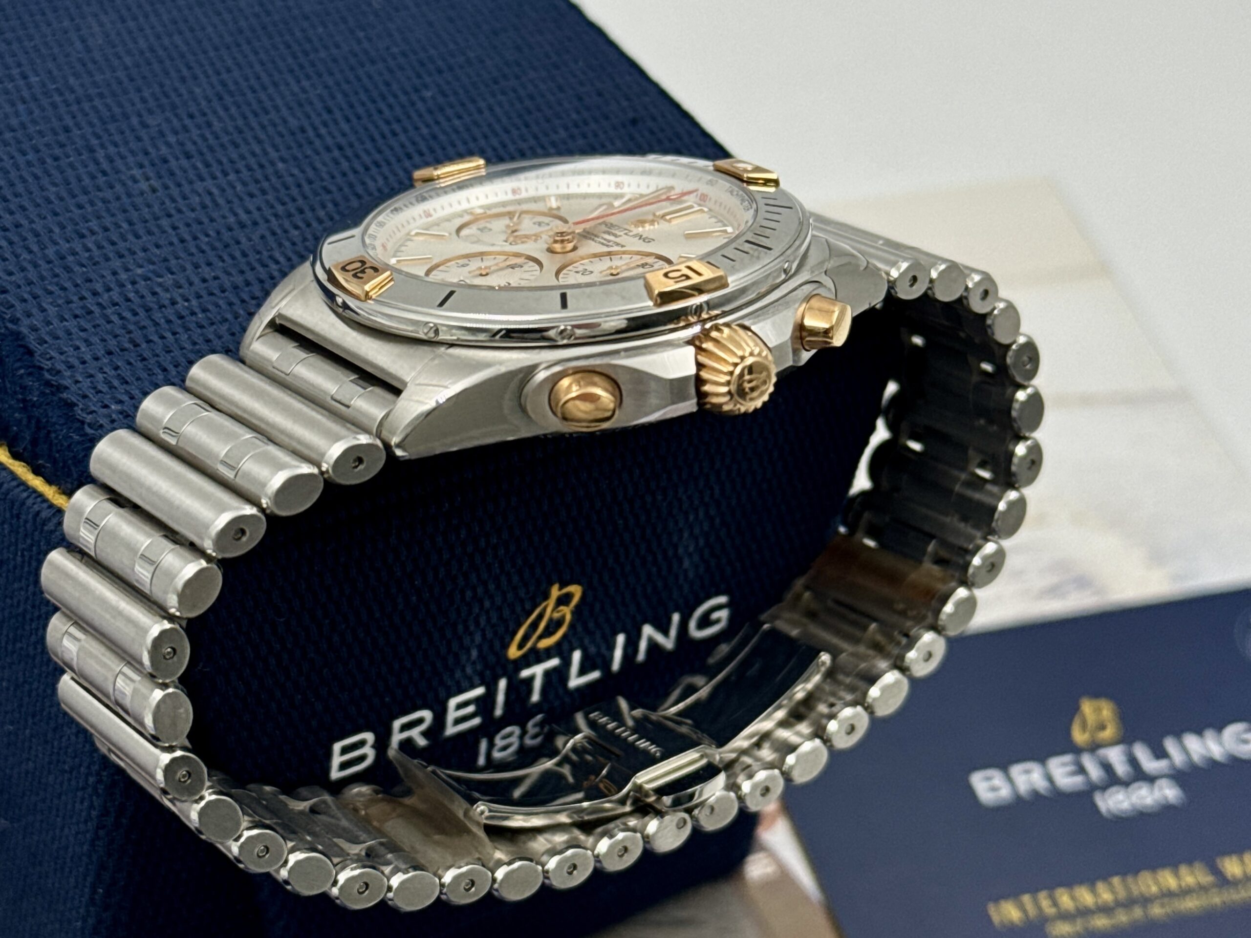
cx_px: 626
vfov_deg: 30.3
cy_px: 469
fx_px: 1735
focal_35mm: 48
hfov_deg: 39.7
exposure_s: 1/349
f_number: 1.78
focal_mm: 6.76
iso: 64
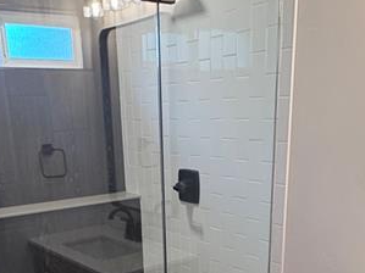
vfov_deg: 27.6
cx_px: 161
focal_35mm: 48
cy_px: 300
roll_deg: +1.6
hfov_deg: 39.6
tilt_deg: -21.4
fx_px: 506
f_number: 2.2
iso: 320
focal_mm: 2.22
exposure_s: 1/120
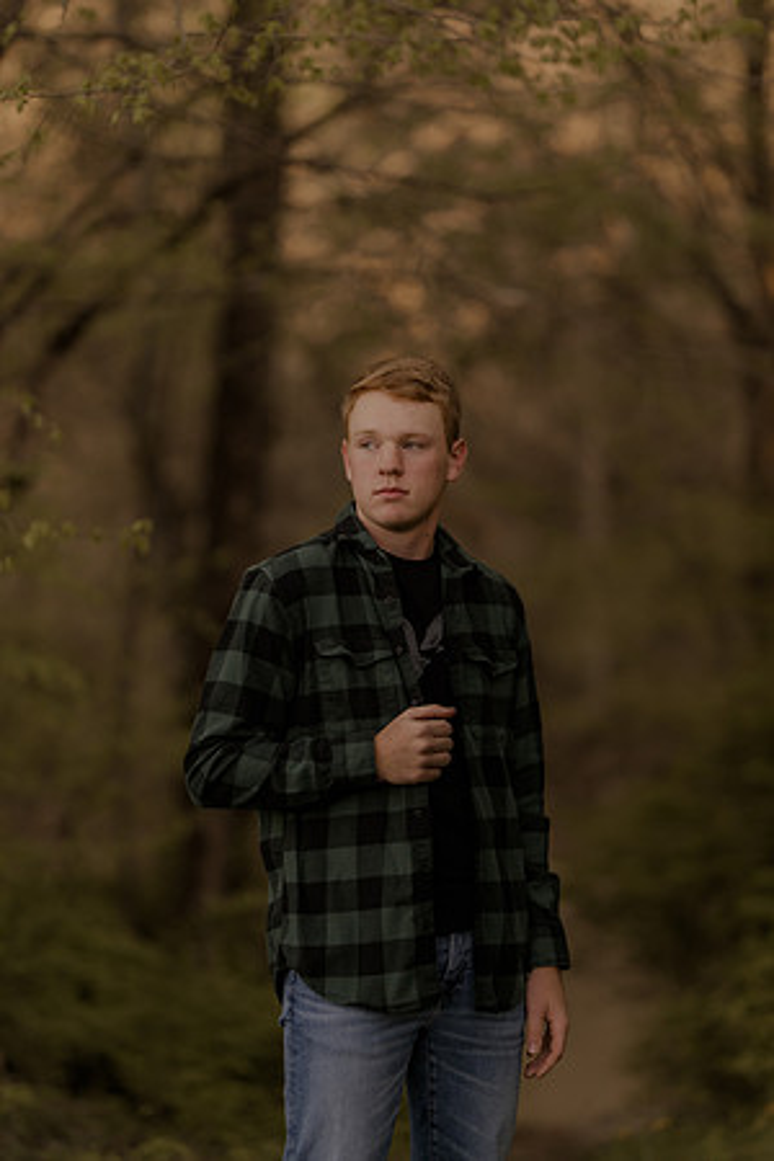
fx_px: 2741
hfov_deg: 16.1
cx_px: 387
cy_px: 580
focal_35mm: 85
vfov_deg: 23.9
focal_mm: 85
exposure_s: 1/800
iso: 250
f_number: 1.4
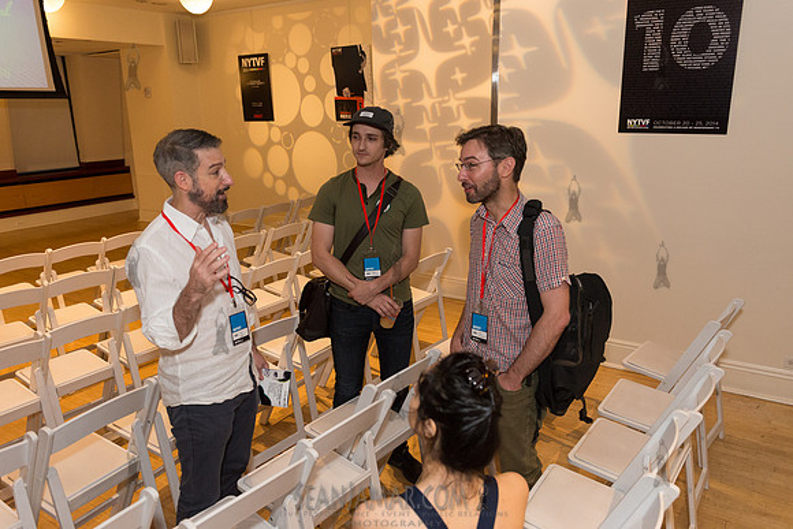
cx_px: 396
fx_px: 617
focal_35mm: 28
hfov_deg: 65.5
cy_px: 264
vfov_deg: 46.4
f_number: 4
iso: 3200
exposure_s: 1/640
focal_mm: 28
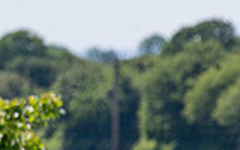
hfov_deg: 1.7
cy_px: 368
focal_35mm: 1208
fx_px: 7898
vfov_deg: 1.1
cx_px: 472
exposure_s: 1/1600
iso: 200
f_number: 4
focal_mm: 165
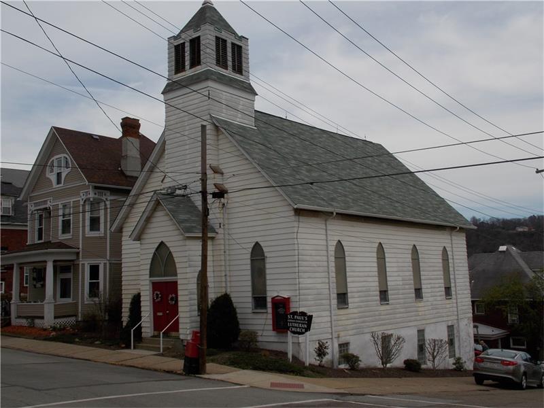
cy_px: 204
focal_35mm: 37
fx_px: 581
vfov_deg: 38.7
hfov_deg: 50.1
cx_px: 272
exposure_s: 1/1000
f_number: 3.5
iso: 80
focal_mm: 6.6
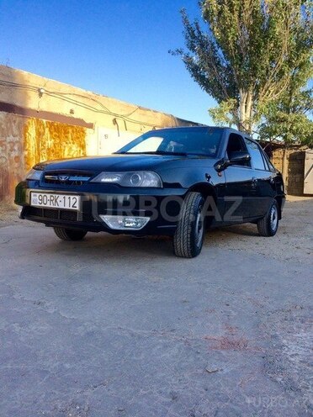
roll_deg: -0.3
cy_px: 208
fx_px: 350
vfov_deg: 61.7
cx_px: 156
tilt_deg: -4.8
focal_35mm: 29
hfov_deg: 48.2
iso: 32
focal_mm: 4.15
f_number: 2.2
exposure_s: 1/1282
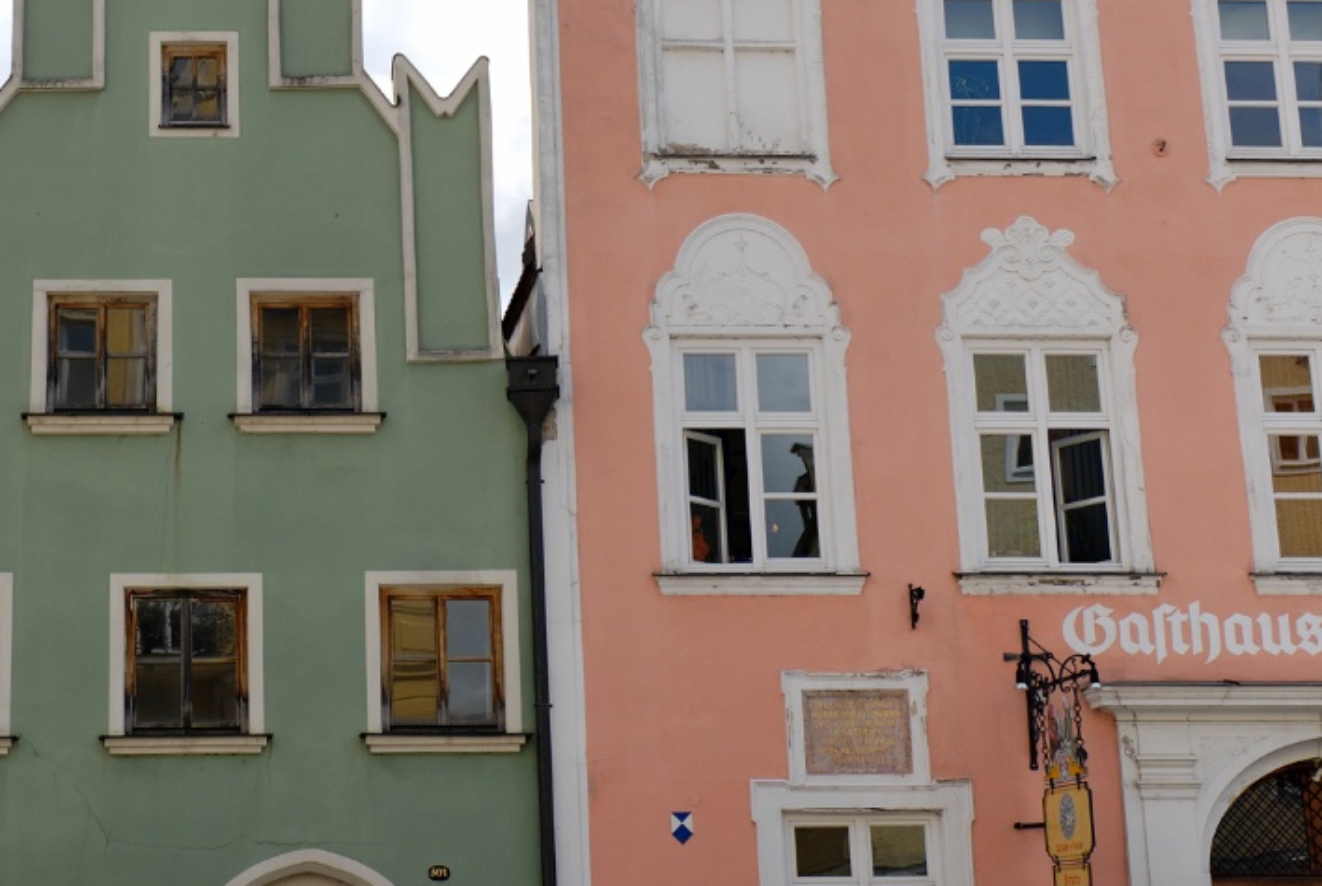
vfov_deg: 20.4
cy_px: 382
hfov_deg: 29.4
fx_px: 2464
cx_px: 287
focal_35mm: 67
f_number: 8
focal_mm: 24
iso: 100
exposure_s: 1/250
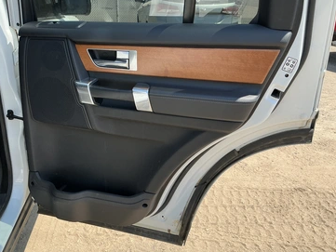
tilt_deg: -19.8
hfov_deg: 58.3
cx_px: 157
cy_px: 128
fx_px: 301
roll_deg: -2.7
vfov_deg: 45.5
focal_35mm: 31
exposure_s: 1/781
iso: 25
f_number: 1.8
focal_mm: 3
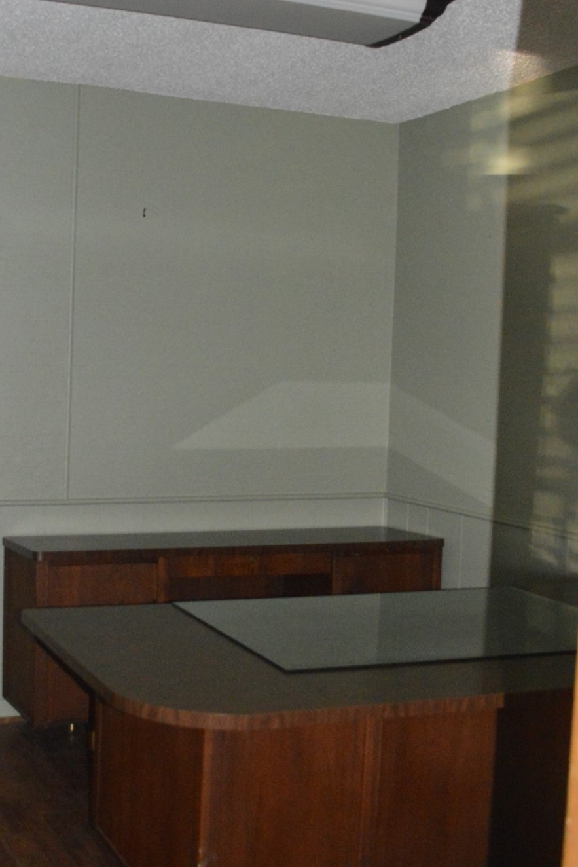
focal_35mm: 44
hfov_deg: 29.9
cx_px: 134
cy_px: 427
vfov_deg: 44.5
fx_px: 1059
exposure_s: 1/60
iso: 3200
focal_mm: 18
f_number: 3.5
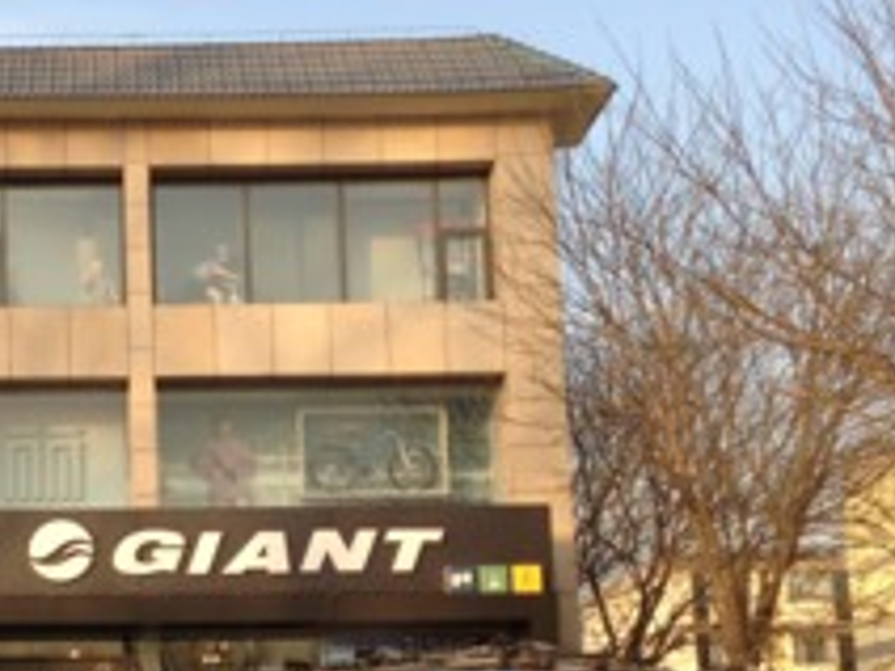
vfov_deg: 20.7
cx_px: 106
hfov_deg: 26.9
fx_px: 1810
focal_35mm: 70
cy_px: 570
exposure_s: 1/393
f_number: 2.4
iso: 50
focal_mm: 4.13
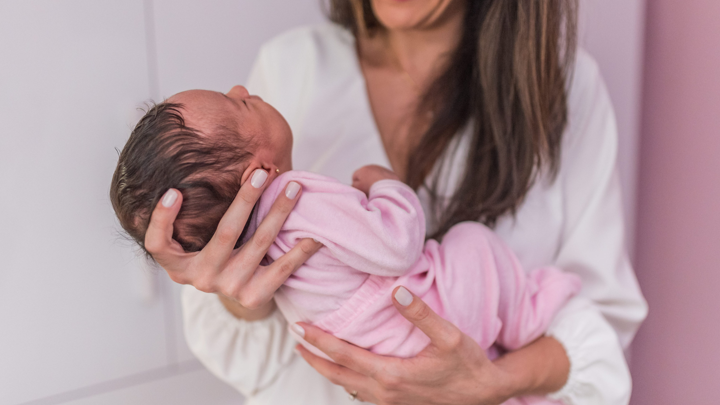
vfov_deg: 27.7
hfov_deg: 47.3
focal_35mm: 43
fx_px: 821
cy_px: 191
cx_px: 403
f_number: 1.4
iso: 1100
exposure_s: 1/640
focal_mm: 35
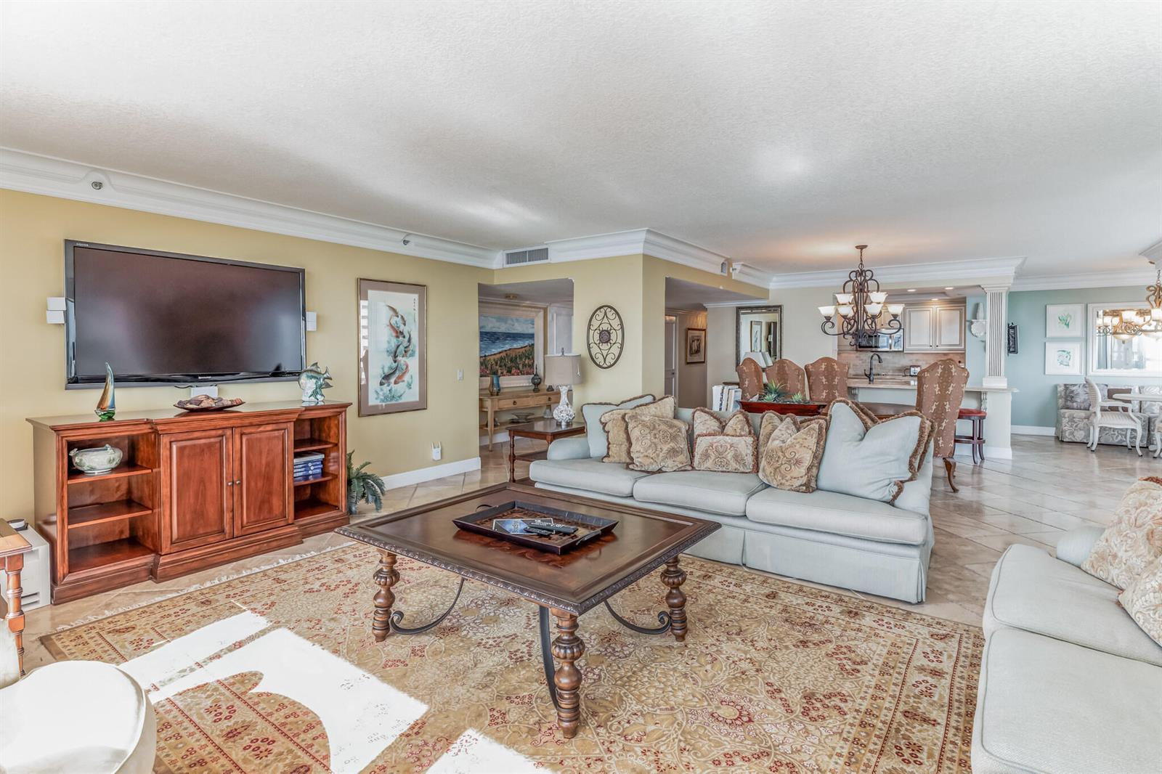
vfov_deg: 70.4
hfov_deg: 93.3
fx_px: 549
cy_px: 387
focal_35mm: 17
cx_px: 581
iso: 200
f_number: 9
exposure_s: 1/8
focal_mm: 17
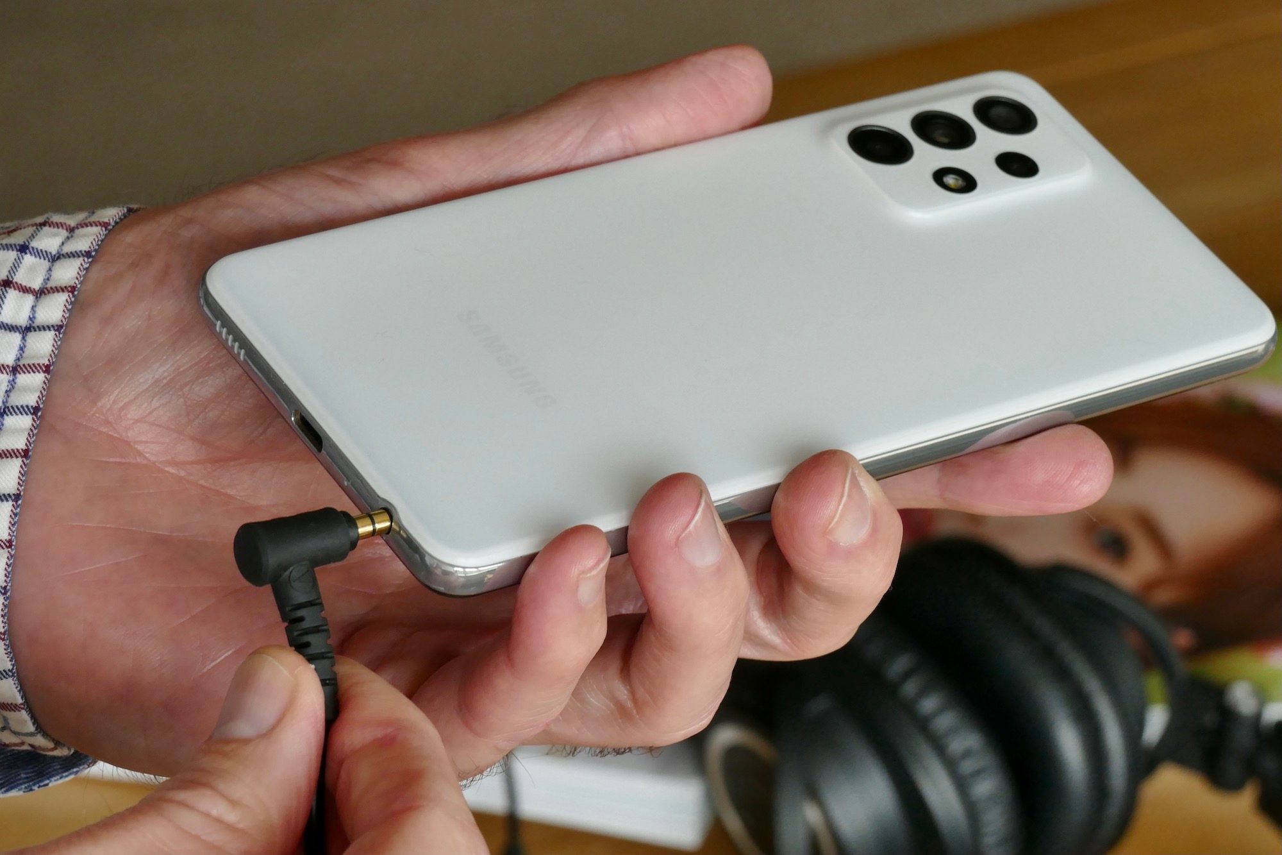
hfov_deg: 14.8
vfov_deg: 9.9
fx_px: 4949
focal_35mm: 139
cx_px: 641
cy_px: 428
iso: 500
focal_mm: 50.69
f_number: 8
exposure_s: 1/80
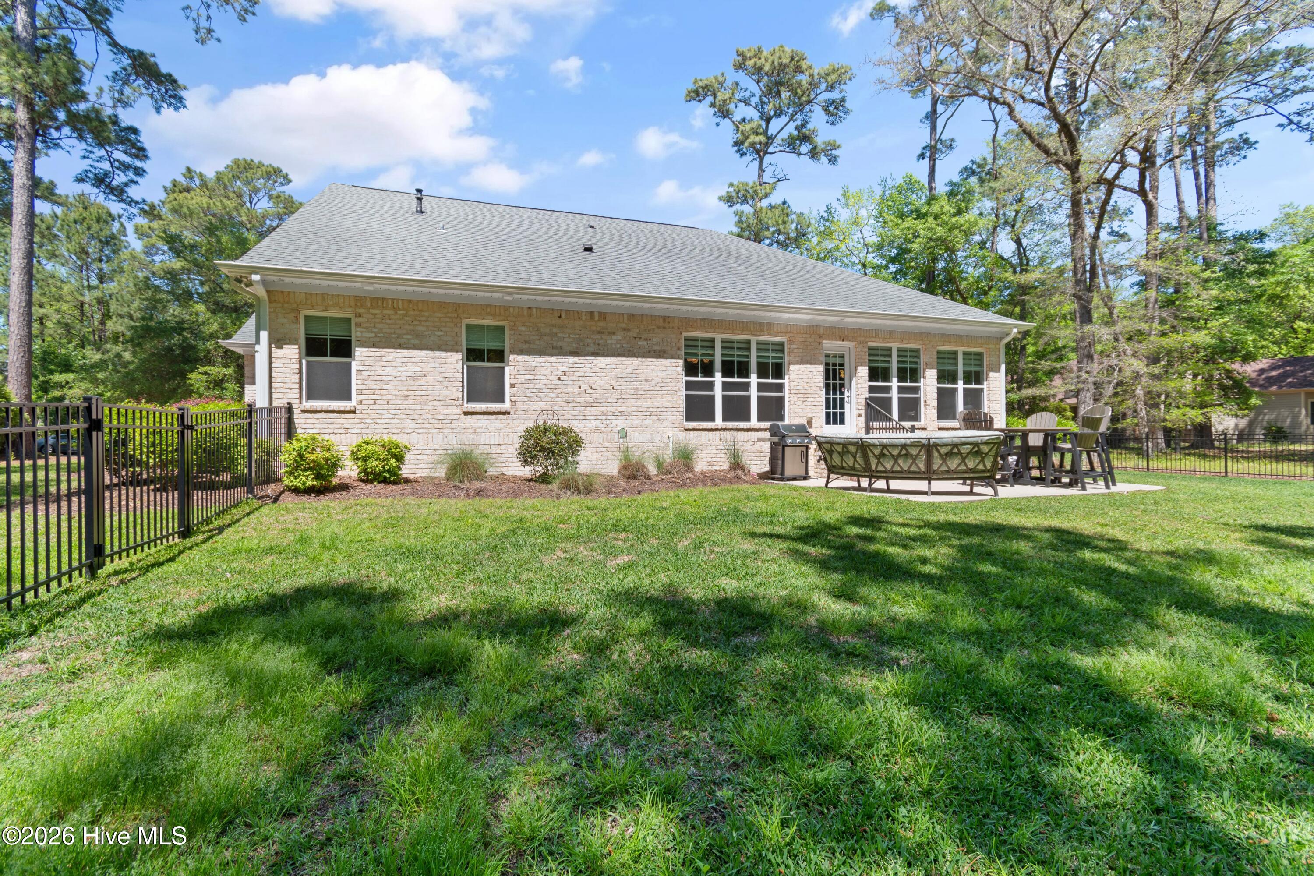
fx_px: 547
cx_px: 657
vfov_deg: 77.3
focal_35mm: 15
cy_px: 438
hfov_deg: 100.4
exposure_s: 1/100
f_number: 5
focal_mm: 10
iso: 100
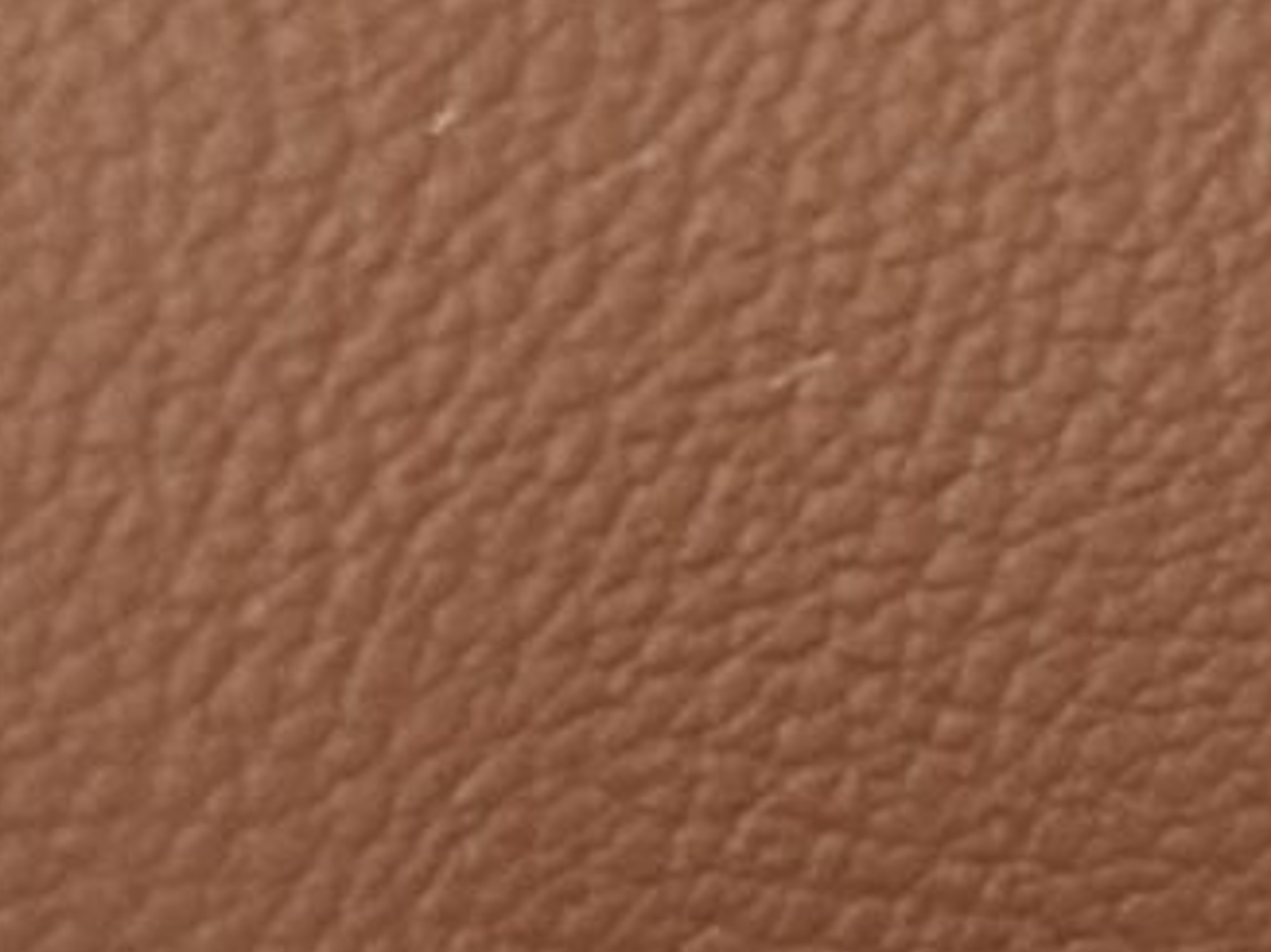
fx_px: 10350
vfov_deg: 5.1
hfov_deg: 7.0
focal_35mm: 282
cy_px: 2351
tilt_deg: -53.6
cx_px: 906
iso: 640
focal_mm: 6.76
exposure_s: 1/30
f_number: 1.78
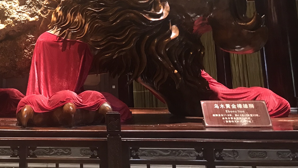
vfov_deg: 24.1
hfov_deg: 41.3
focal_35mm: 48
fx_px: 379
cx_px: 66
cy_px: 10
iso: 100
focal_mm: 3.99
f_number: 1.8
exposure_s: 1/9
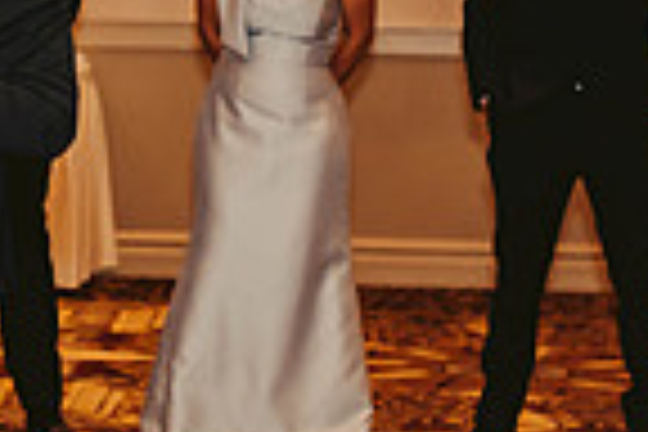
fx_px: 3618
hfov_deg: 10.0
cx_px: -248
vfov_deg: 6.8
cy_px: 106
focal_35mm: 201
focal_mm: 50
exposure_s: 1/125
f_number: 2.5
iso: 800
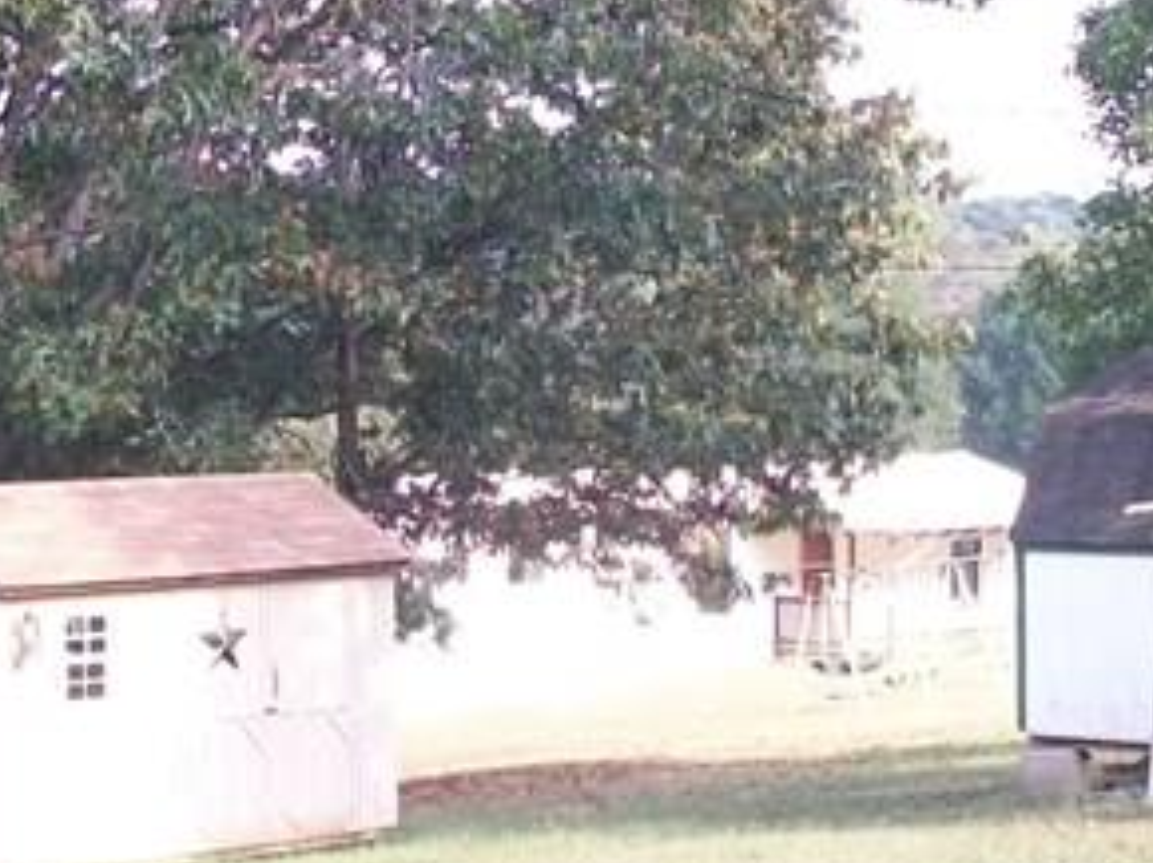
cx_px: 342
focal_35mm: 113
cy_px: 477
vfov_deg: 13.1
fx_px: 3761
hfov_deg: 17.4
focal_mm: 5.7
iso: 80
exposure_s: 1/160
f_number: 2.9
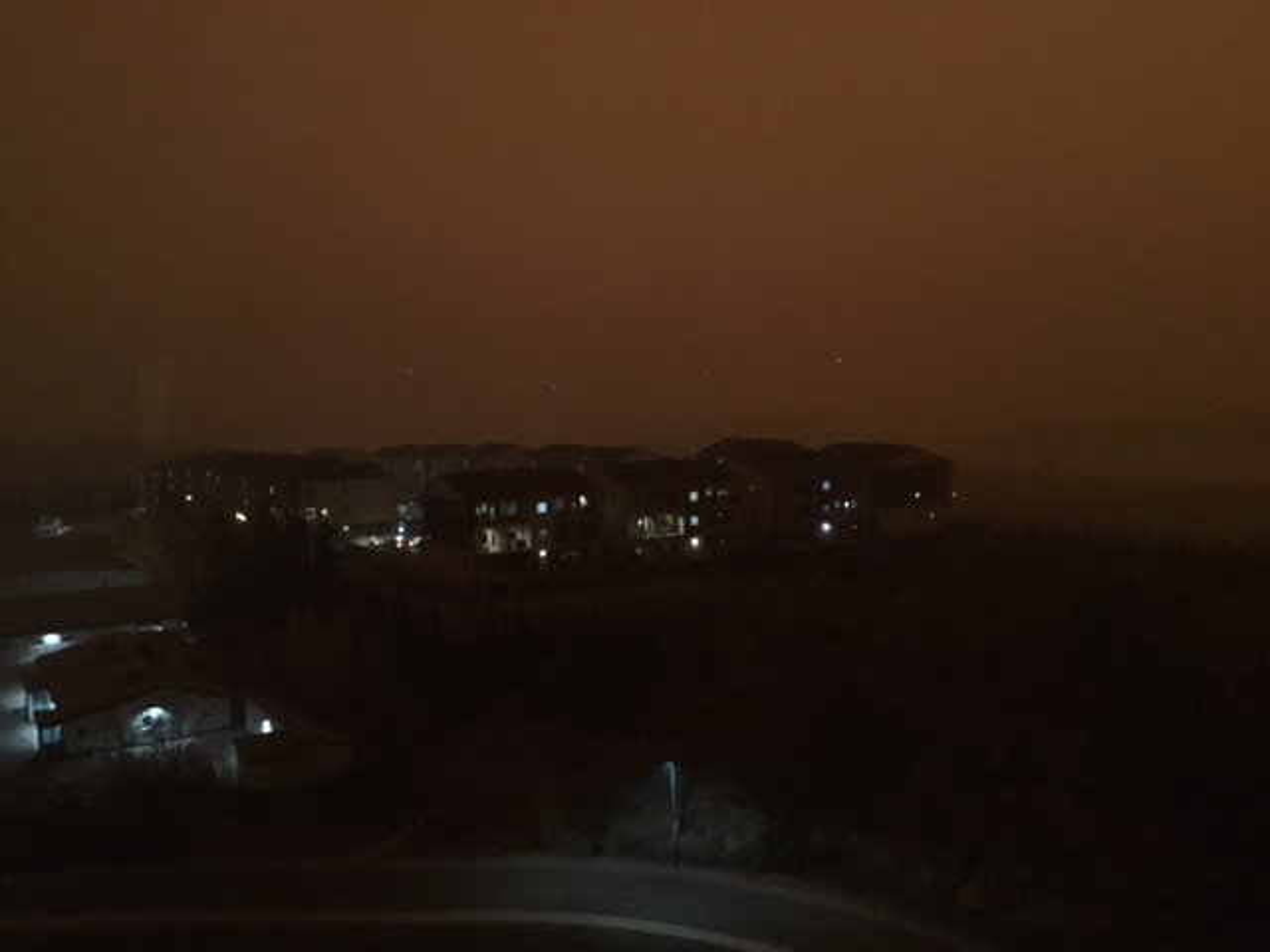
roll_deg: +1.9
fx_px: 1137
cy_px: 476
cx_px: 635
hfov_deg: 58.4
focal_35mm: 31
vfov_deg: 45.4
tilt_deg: -3.3
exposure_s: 1/15
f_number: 2.4
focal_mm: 3.3
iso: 800
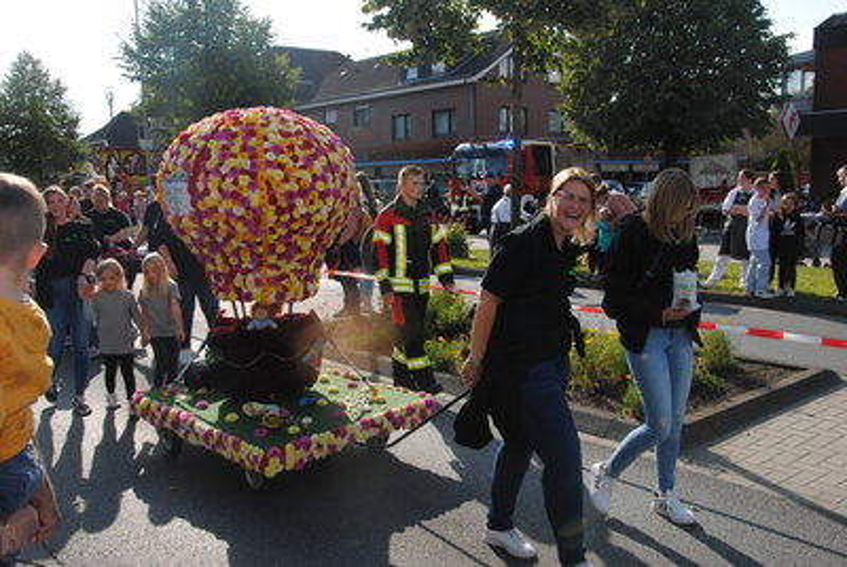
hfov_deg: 53.1
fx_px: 848
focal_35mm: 36
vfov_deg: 37.0
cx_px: 424
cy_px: 284
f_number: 9
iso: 100
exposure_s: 1/200
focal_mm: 24
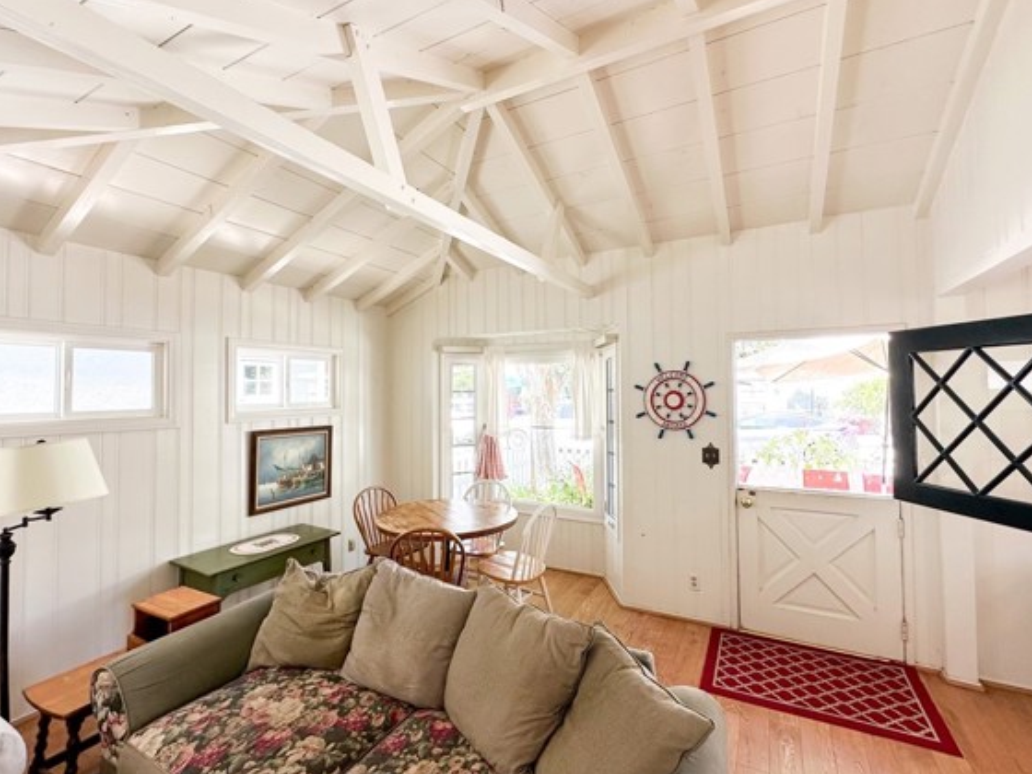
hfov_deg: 94.5
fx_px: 477
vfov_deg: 78.1
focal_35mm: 16
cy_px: 376
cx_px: 520
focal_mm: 2.22
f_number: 2.2
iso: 64
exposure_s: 1/100
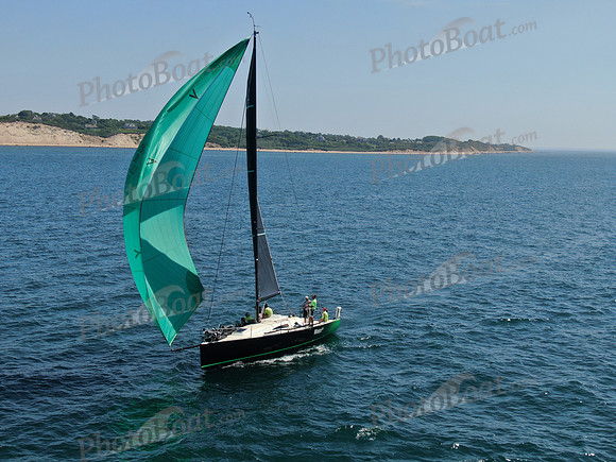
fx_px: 854
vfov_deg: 30.3
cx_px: 308
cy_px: 231
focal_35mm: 48
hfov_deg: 39.7
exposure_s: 1/1000
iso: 100
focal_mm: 8.6
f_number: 3.8
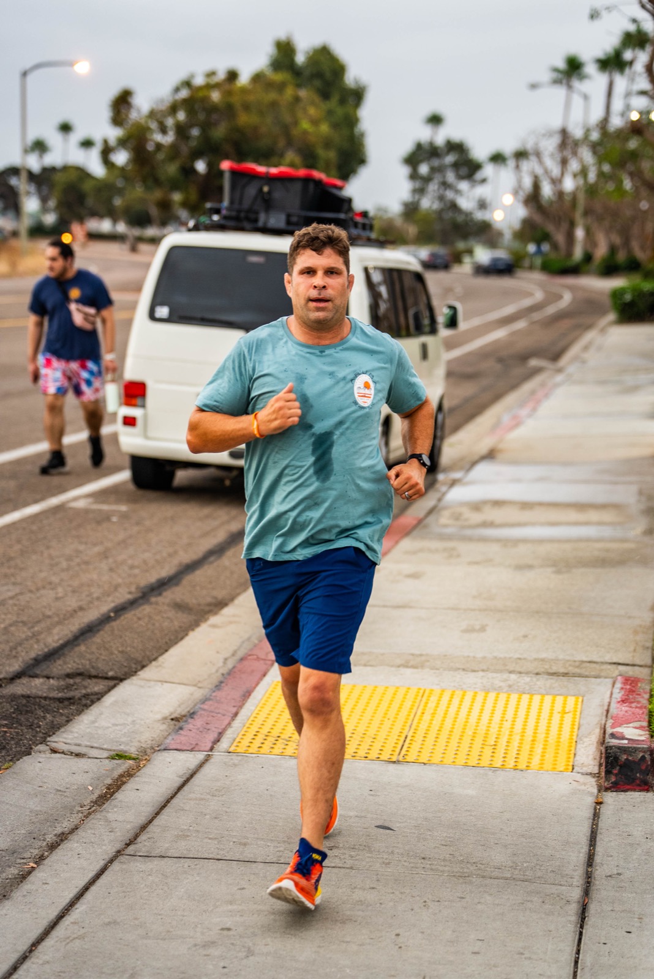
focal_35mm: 80
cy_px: 490
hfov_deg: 17.1
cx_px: 327
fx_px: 2178
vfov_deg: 25.4
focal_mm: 80
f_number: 2.5
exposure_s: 1/200
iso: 800
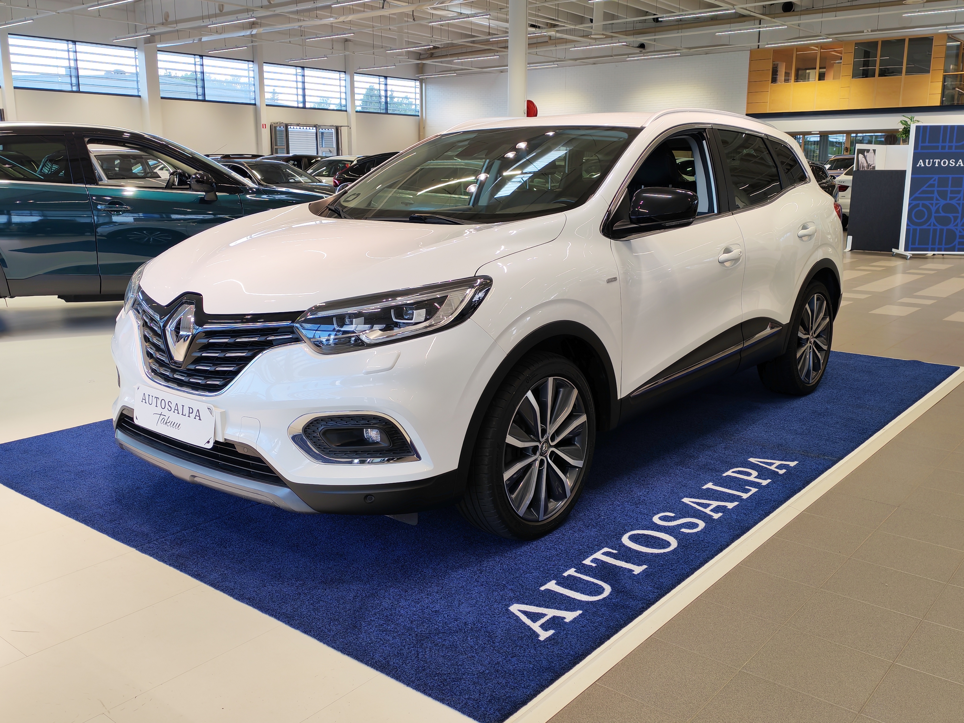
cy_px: 362
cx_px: 482
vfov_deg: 42.9
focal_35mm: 33
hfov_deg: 55.4
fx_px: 919
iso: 109
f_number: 1.9
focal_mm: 6.12
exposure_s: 1/100
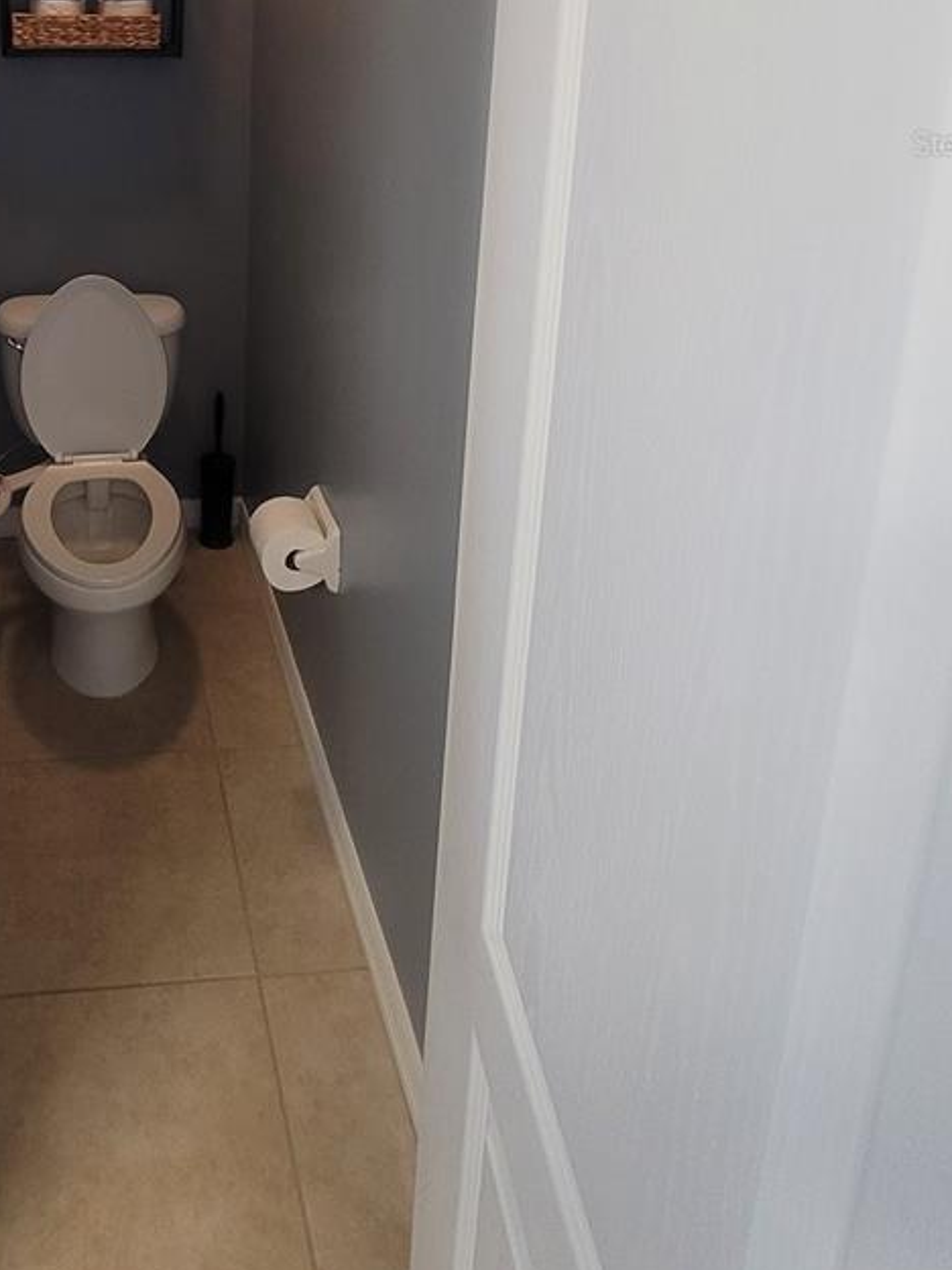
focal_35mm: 25
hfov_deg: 50.3
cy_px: 142
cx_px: 142
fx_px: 917
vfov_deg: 59.7
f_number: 2.2
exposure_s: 1/60
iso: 400
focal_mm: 2.2
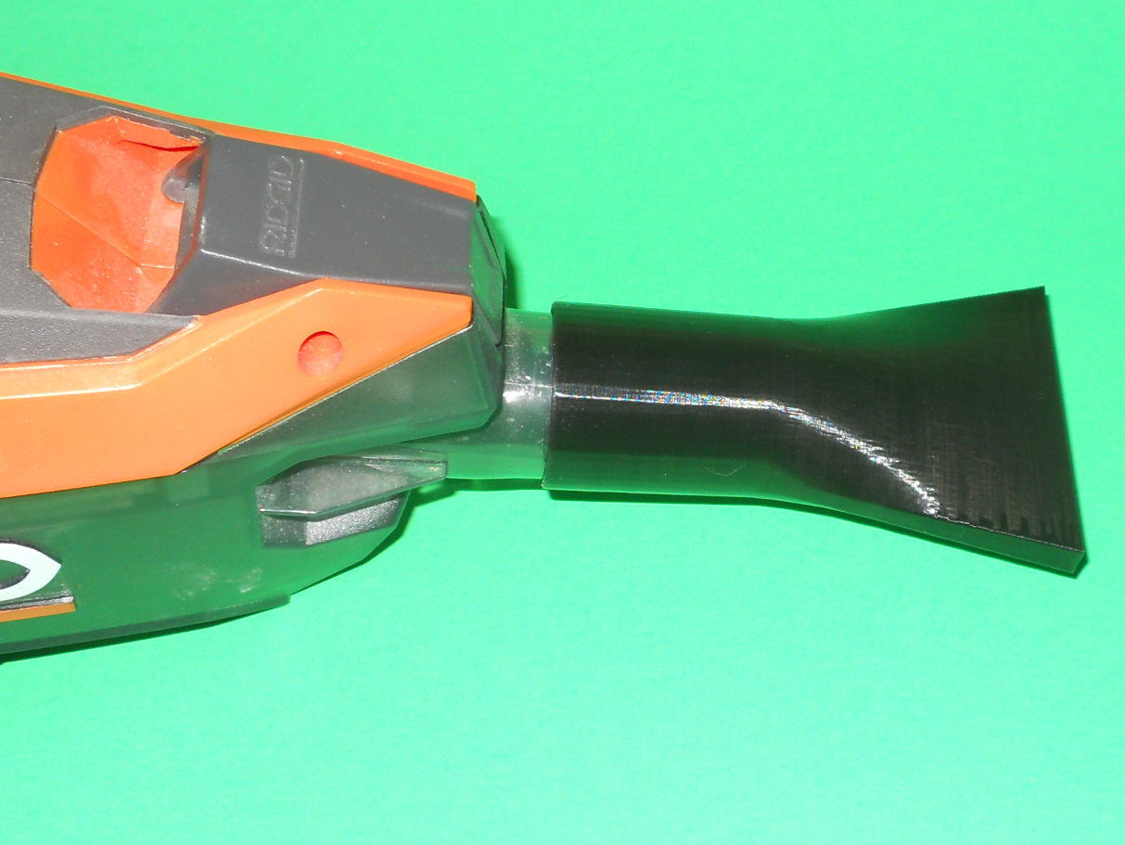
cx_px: 576
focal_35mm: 29
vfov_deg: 48.3
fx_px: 943
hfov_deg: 61.6
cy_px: 426
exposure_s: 1/25
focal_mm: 5
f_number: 2.7
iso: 80
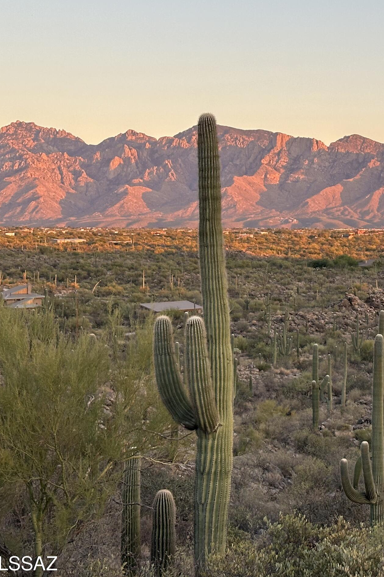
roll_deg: +1.3
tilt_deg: -1.8
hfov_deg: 16.9
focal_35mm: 79
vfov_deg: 25.7
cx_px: 374
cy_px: 253
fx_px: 1264
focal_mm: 6.86
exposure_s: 1/380
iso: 64
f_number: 1.78
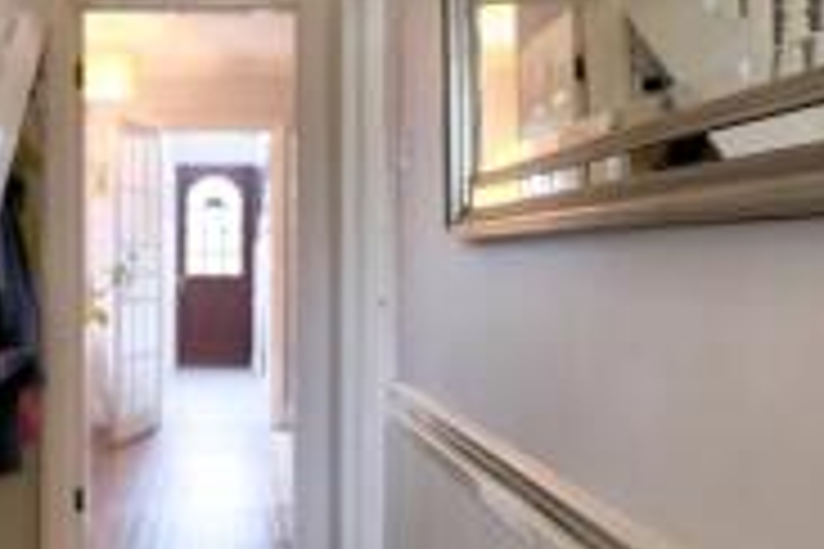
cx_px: 189
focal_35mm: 39
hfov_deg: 47.4
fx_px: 893
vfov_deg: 34.2
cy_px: 263
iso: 640
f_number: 4
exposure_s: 1/15
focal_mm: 10
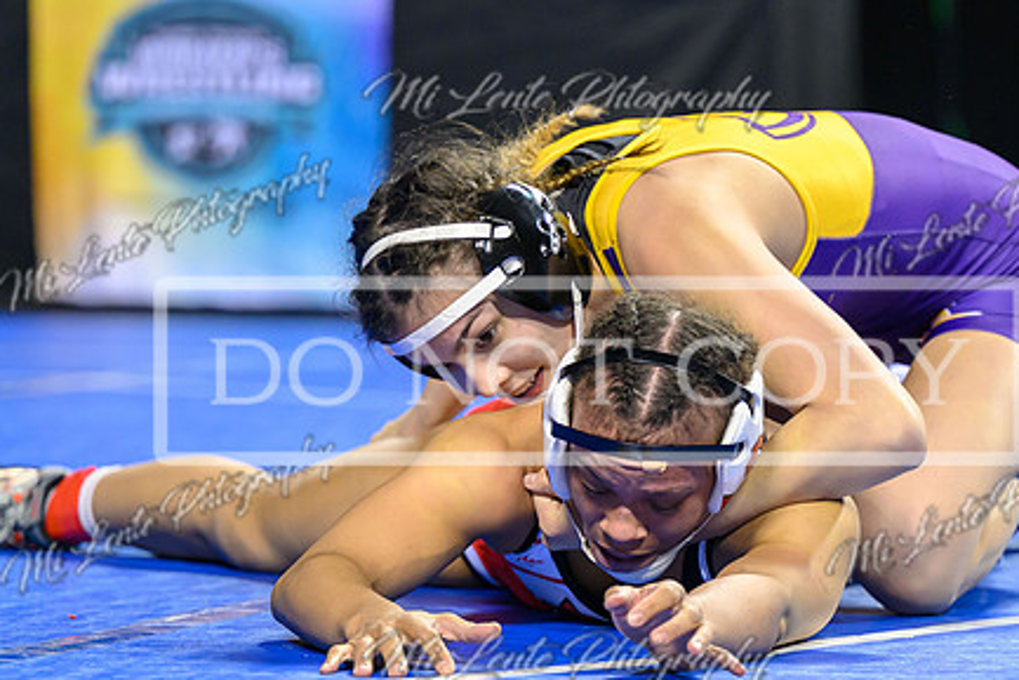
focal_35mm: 248
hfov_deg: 8.3
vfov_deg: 5.5
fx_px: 7022
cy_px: 407
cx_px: 676
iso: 3200
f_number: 2.8
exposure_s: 1/1000
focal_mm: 130
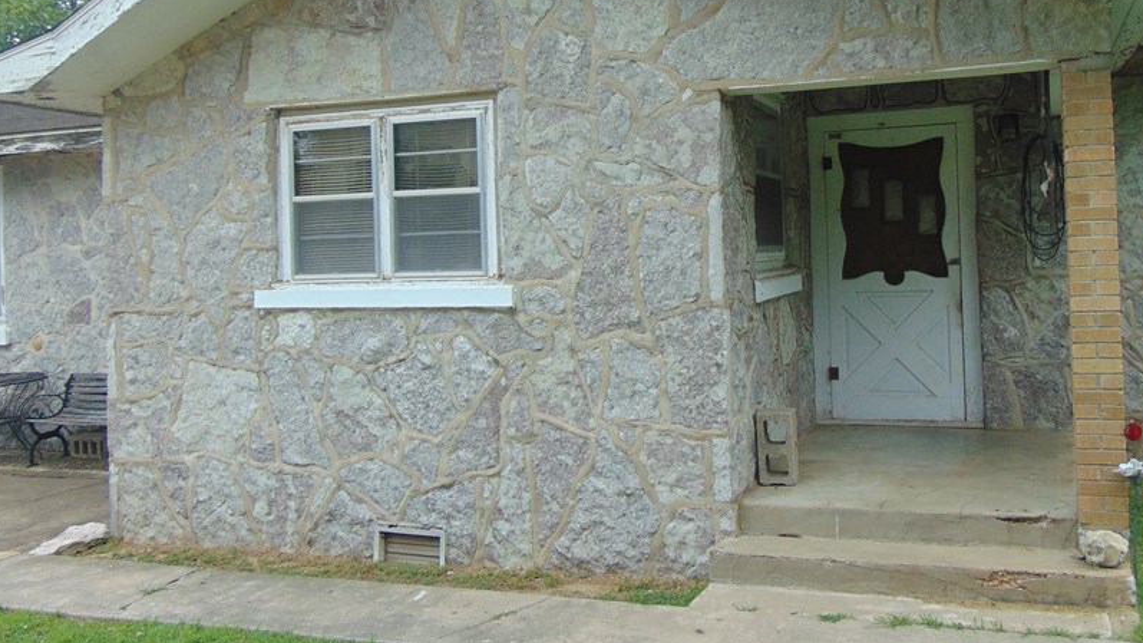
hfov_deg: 56.5
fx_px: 1061
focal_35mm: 35
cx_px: 637
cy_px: 234
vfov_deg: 33.5
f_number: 3
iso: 80
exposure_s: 1/250
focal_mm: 4.5
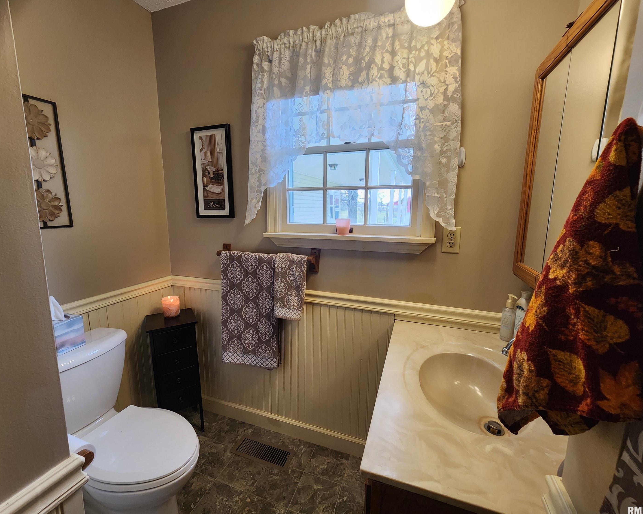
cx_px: 308
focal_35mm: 14
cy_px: 252
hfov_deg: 100.6
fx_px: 266
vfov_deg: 88.0
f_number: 2.2
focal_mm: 2.2
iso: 250
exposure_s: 1/60
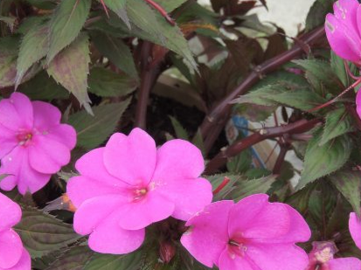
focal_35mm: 89
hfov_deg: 22.0
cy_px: 181
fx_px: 927
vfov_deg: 16.5
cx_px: 156
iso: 100
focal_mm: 10.7
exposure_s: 1/80
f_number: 3.7
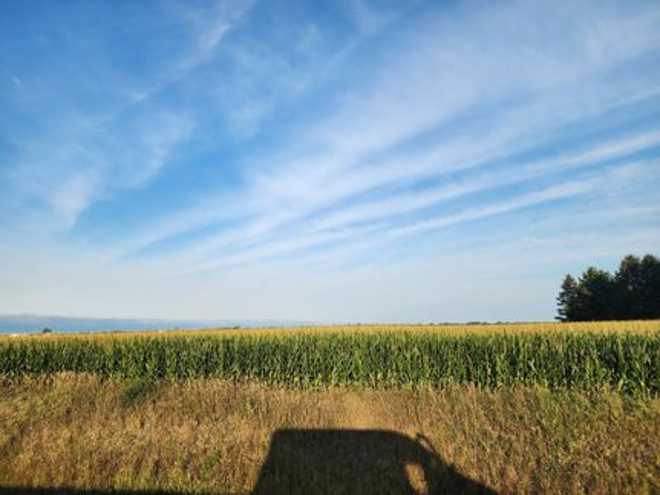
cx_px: 330
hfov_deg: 73.9
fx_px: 438
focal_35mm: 23
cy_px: 248
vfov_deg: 58.9
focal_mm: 6.4
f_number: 1.8
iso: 12
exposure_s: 1/897
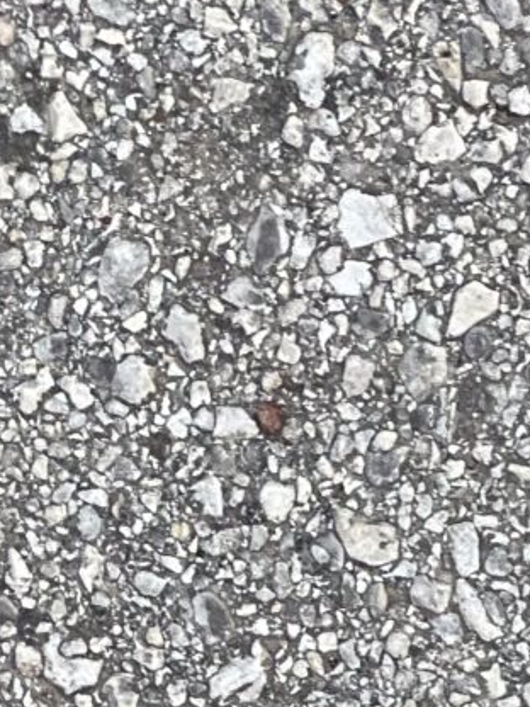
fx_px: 4899
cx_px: 880
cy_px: 1620
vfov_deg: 7.7
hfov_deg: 6.1
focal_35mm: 240
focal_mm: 6
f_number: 2
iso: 40
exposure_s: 1/122
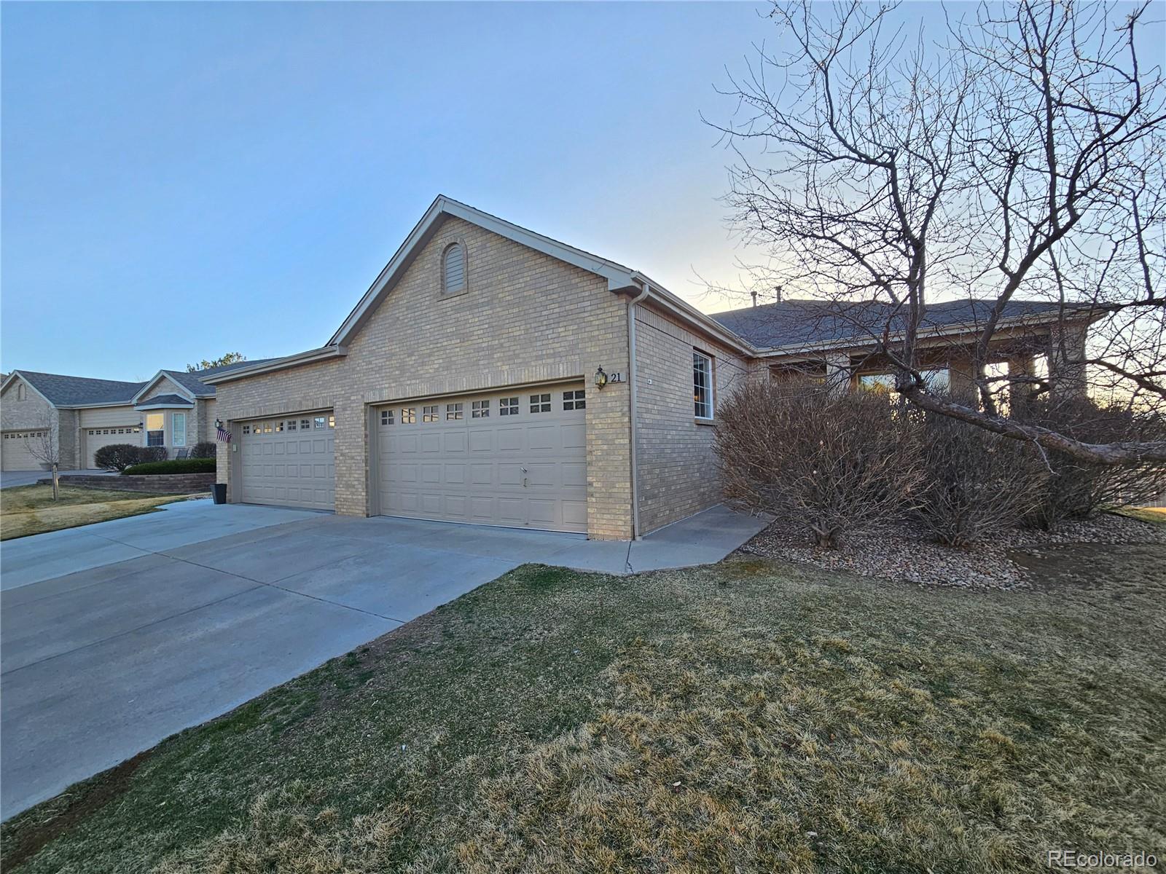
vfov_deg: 89.9
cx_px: 583
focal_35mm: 13
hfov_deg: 106.2
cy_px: 437
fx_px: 438
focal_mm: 2.2
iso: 50
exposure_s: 1/333
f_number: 2.2
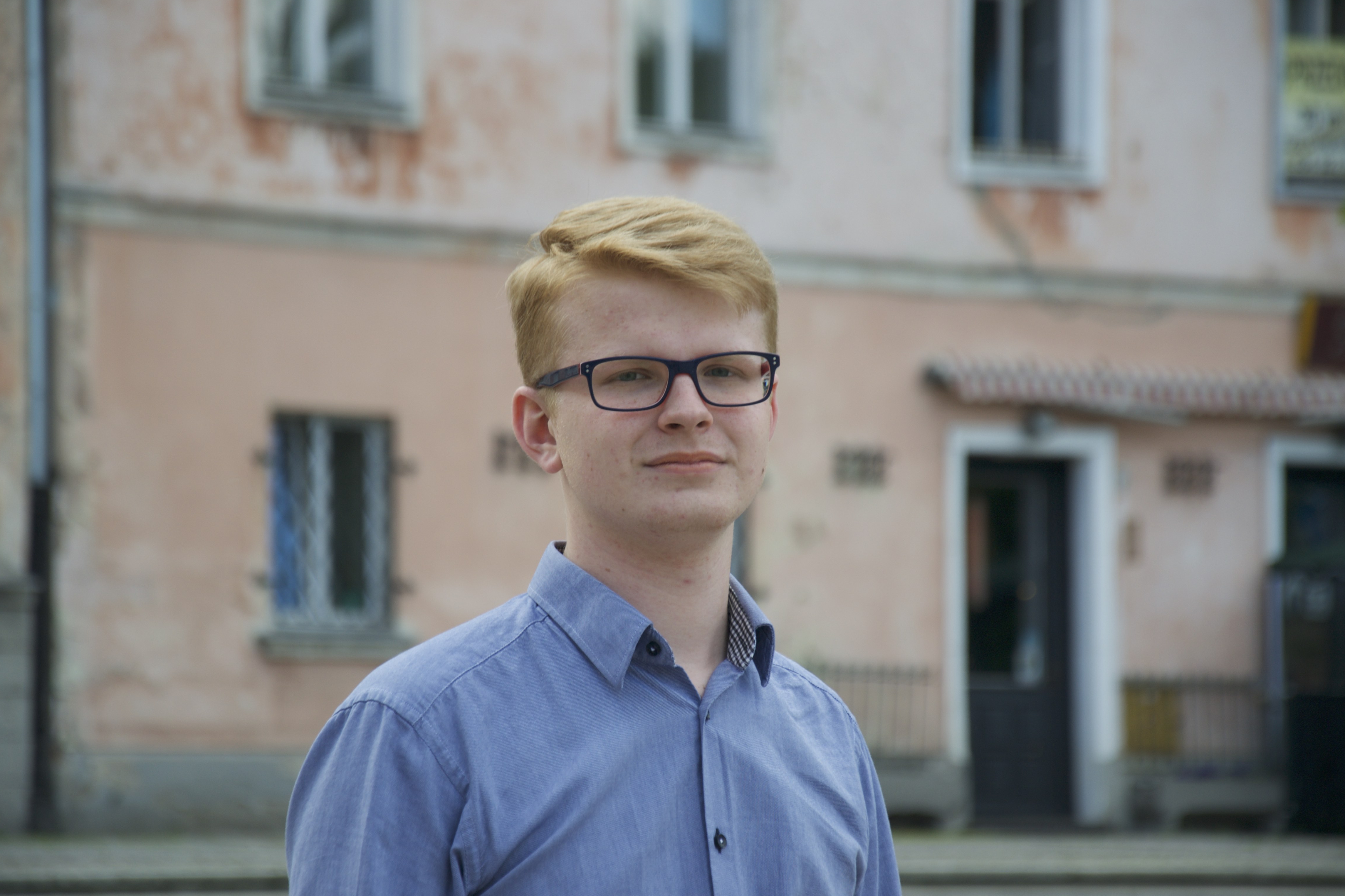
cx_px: 675
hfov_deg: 13.0
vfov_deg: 8.7
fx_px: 5922
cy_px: 447
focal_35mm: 159
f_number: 5.6
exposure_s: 1/100
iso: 100
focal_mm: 105
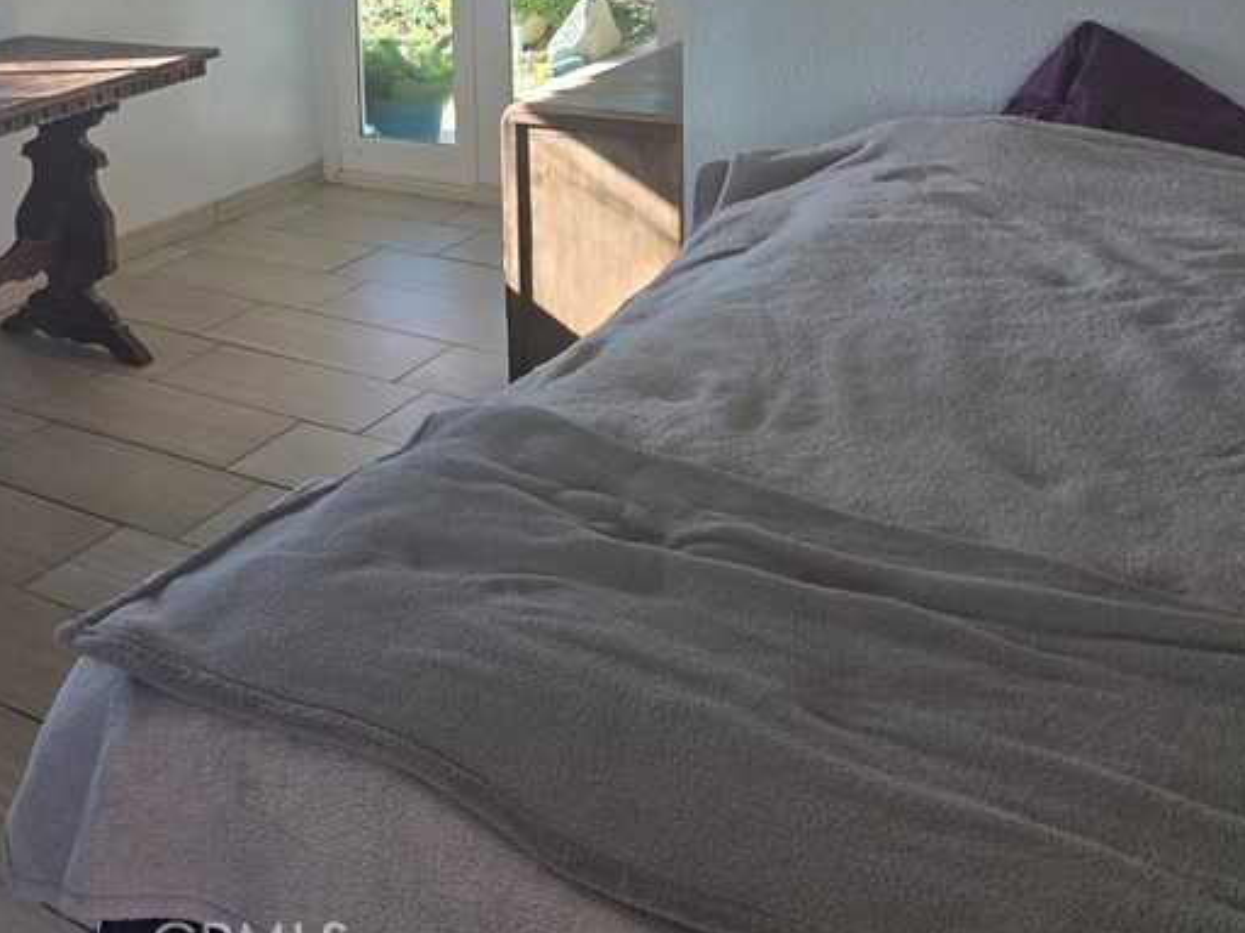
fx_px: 1654
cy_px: 46
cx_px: 129
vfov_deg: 29.8
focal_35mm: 46
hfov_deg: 38.5
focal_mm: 5.4
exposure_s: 1/180
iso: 50
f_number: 1.8
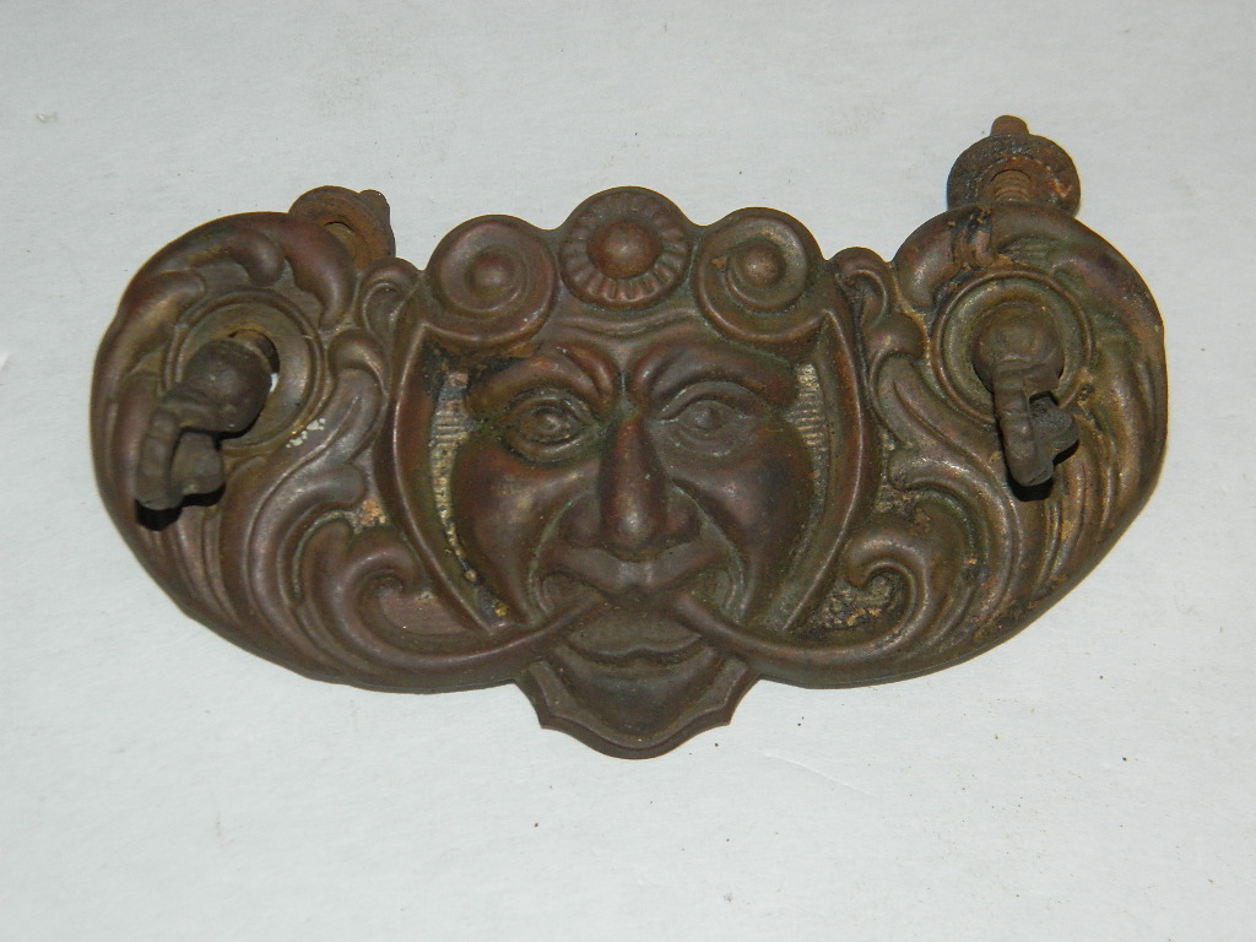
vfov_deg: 14.4
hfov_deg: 19.1
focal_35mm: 103
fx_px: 3737
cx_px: 628
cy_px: 471
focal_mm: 18.6
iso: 200
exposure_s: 1/30
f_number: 4.5
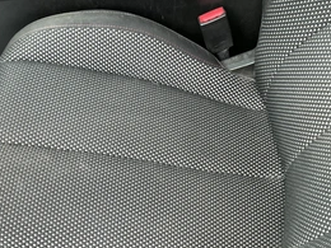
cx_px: 136
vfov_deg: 33.1
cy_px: 181
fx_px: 411
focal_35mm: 43
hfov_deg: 43.7
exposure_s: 1/122
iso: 50
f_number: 1.8
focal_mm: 3
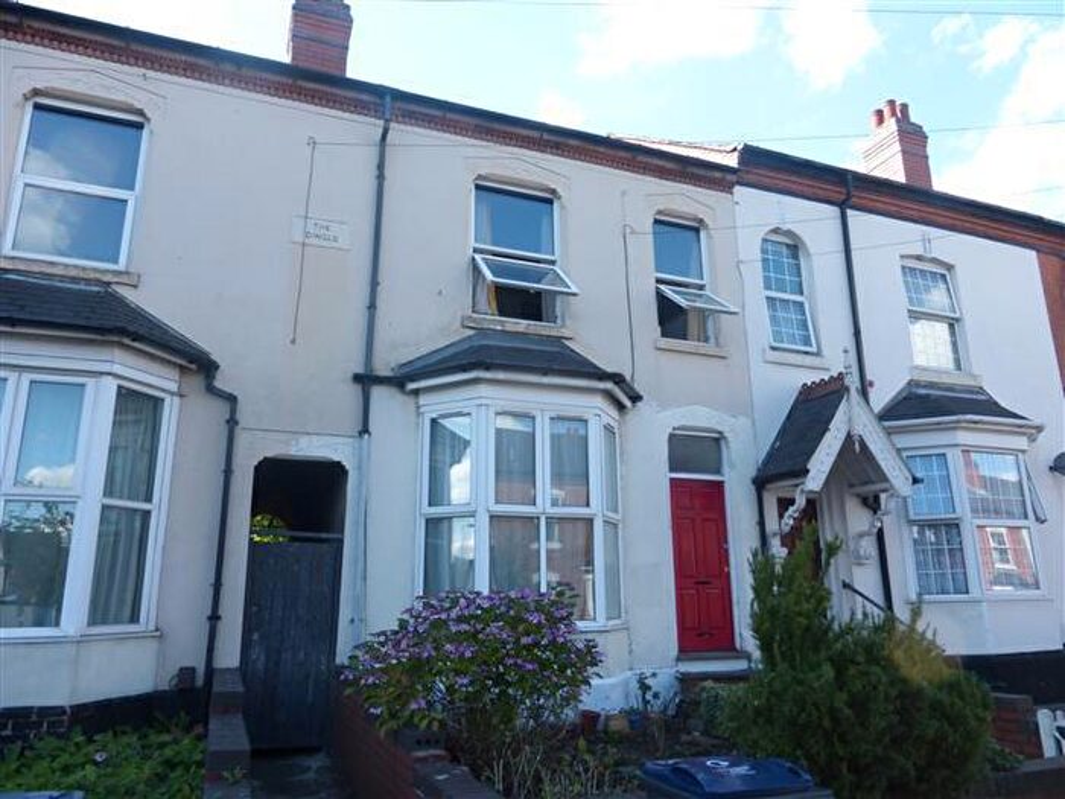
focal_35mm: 24
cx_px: 532
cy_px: 400
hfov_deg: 71.6
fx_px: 738
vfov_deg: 56.8
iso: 100
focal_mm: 4.3
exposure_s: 1/200
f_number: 4
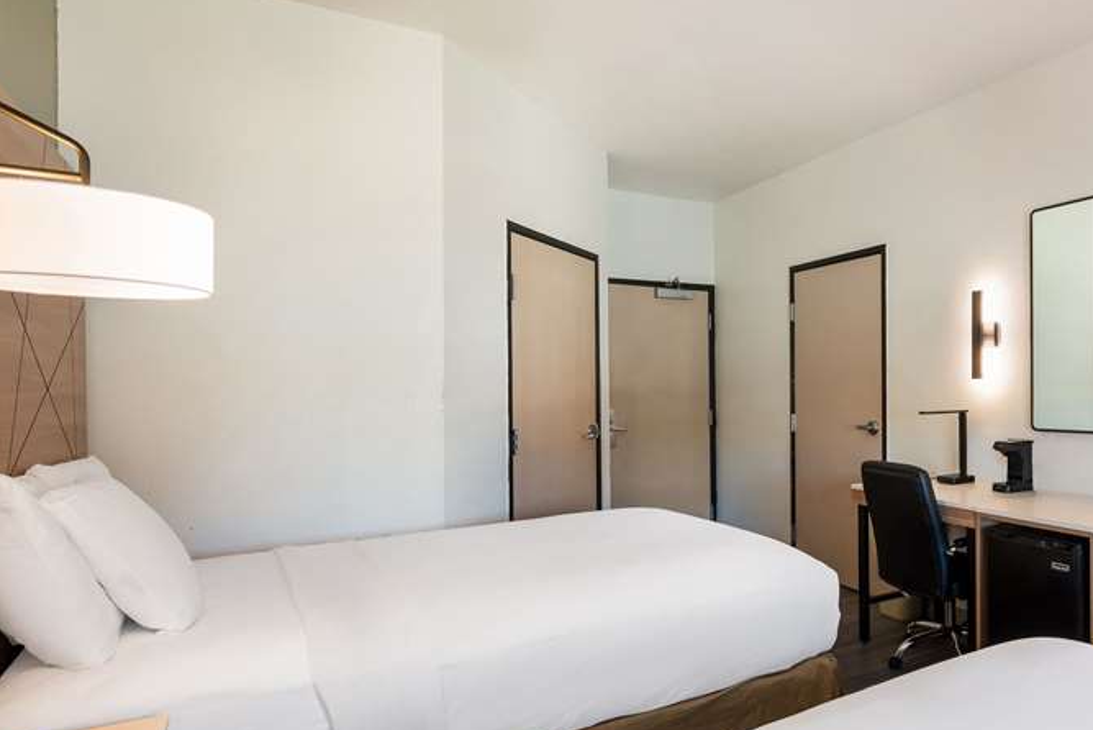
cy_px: 395
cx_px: 823
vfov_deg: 53.5
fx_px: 722
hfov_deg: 69.2
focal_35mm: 24
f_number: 10
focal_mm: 15.5
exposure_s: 1/1.67
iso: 250
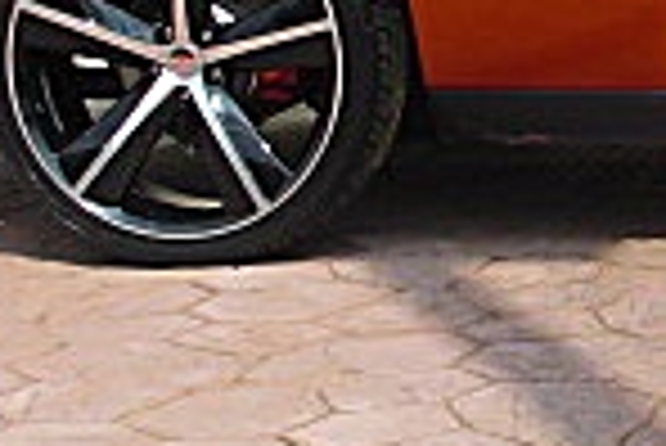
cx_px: 940
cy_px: 144
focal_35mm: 162
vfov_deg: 8.5
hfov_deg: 12.2
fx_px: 3000
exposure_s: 1/160
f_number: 7.9
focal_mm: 6.3
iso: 50
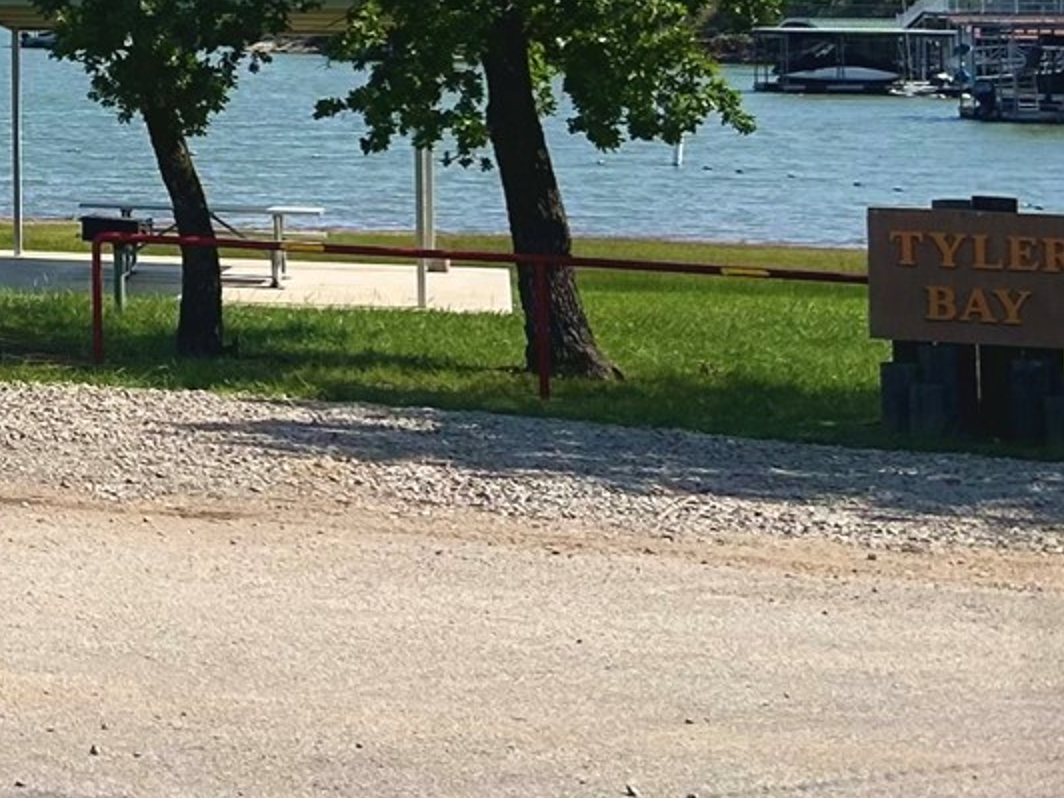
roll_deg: +0.0
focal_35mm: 100
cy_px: -226
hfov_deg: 17.3
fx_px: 3074
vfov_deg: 14.2
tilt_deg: +2.9
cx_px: -632
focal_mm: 5.7
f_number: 1.5
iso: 50
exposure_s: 1/6579
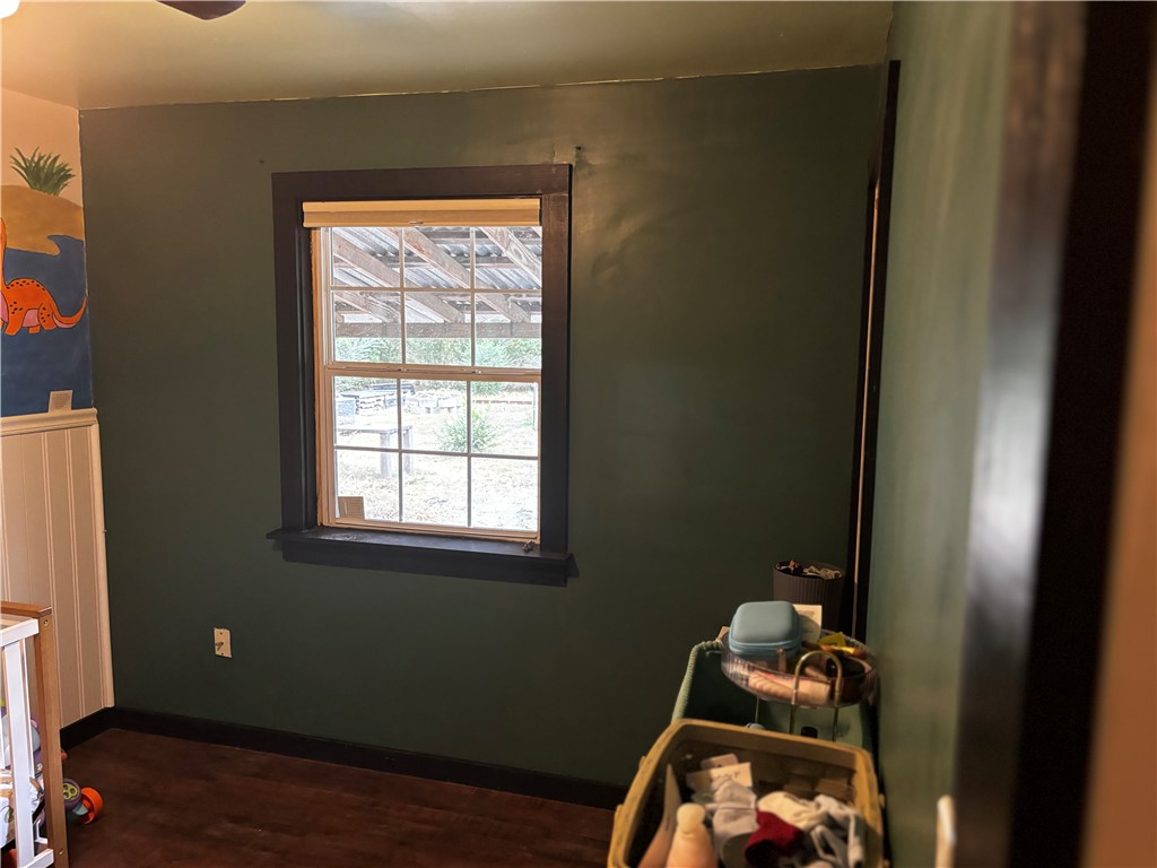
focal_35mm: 26
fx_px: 869
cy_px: 434
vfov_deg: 53.1
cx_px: 578
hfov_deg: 67.3
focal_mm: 5.96
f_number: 1.6
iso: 500
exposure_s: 1/40
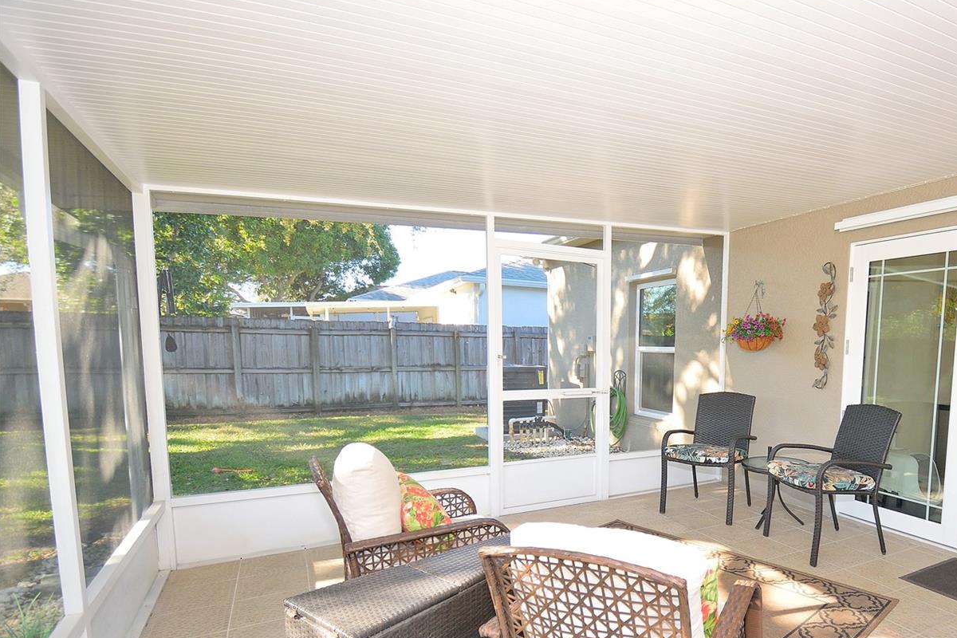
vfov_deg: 60.7
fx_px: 532
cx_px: 636
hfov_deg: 81.2
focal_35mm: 20
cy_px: 417
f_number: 4.5
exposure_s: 1/200
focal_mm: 10
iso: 400
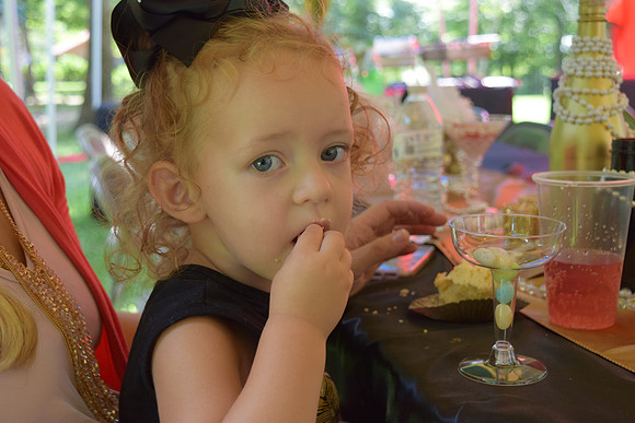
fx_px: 926
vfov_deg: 25.8
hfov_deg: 37.8
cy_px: 212
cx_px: 318
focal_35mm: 52
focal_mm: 35
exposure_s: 1/125
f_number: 5.6
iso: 400
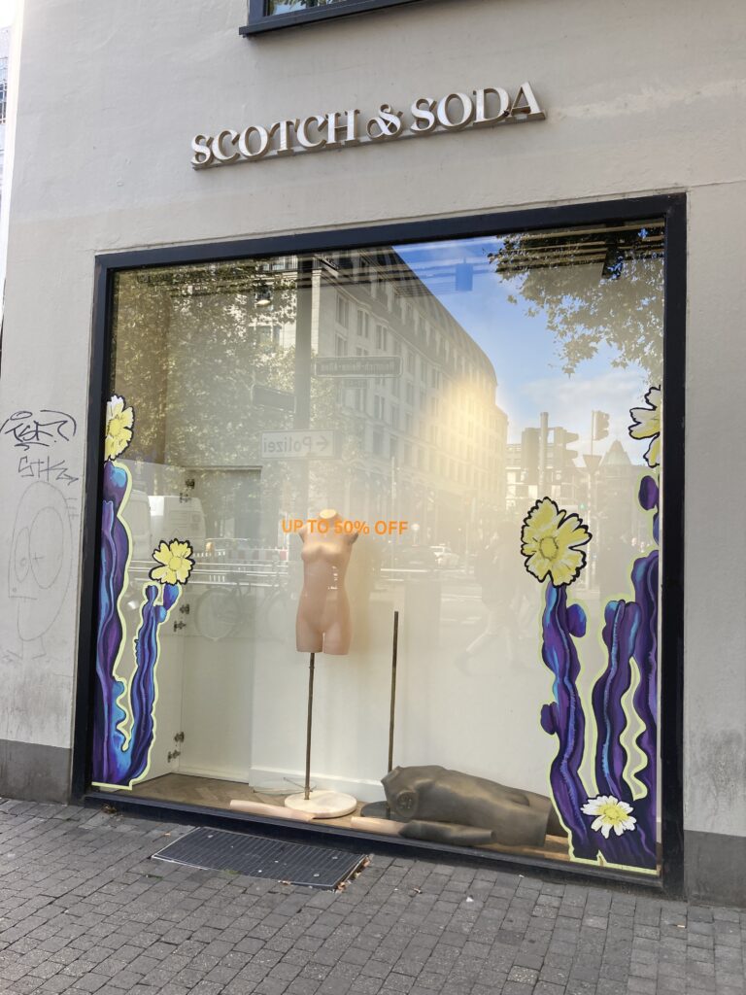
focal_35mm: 28
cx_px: 373
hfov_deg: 49.7
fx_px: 805
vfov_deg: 63.4
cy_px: 498
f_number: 1.8
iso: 20
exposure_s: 1/232
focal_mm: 3.99
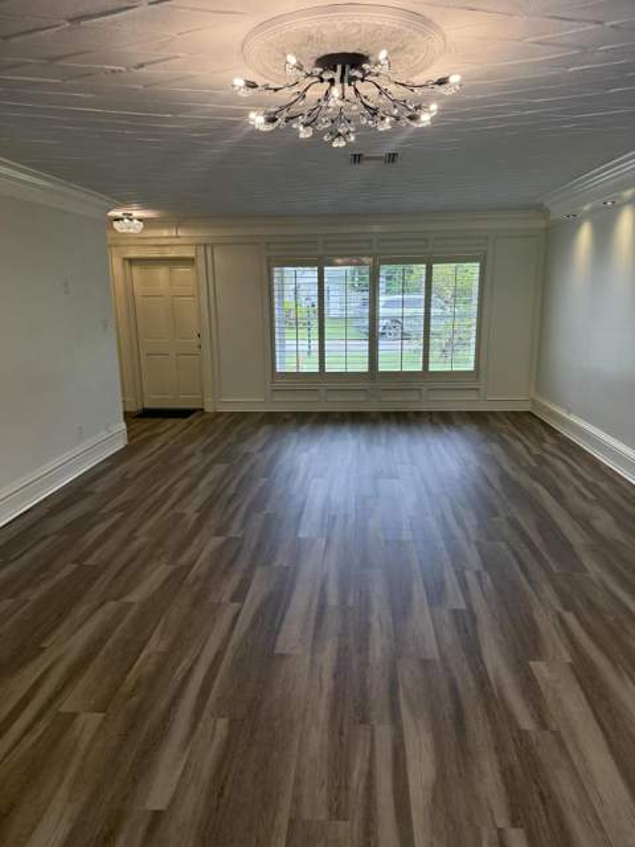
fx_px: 587
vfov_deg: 71.6
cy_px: 424
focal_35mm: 24
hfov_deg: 56.8
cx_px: 318
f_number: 1.78
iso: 200
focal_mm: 6.76
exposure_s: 1/228
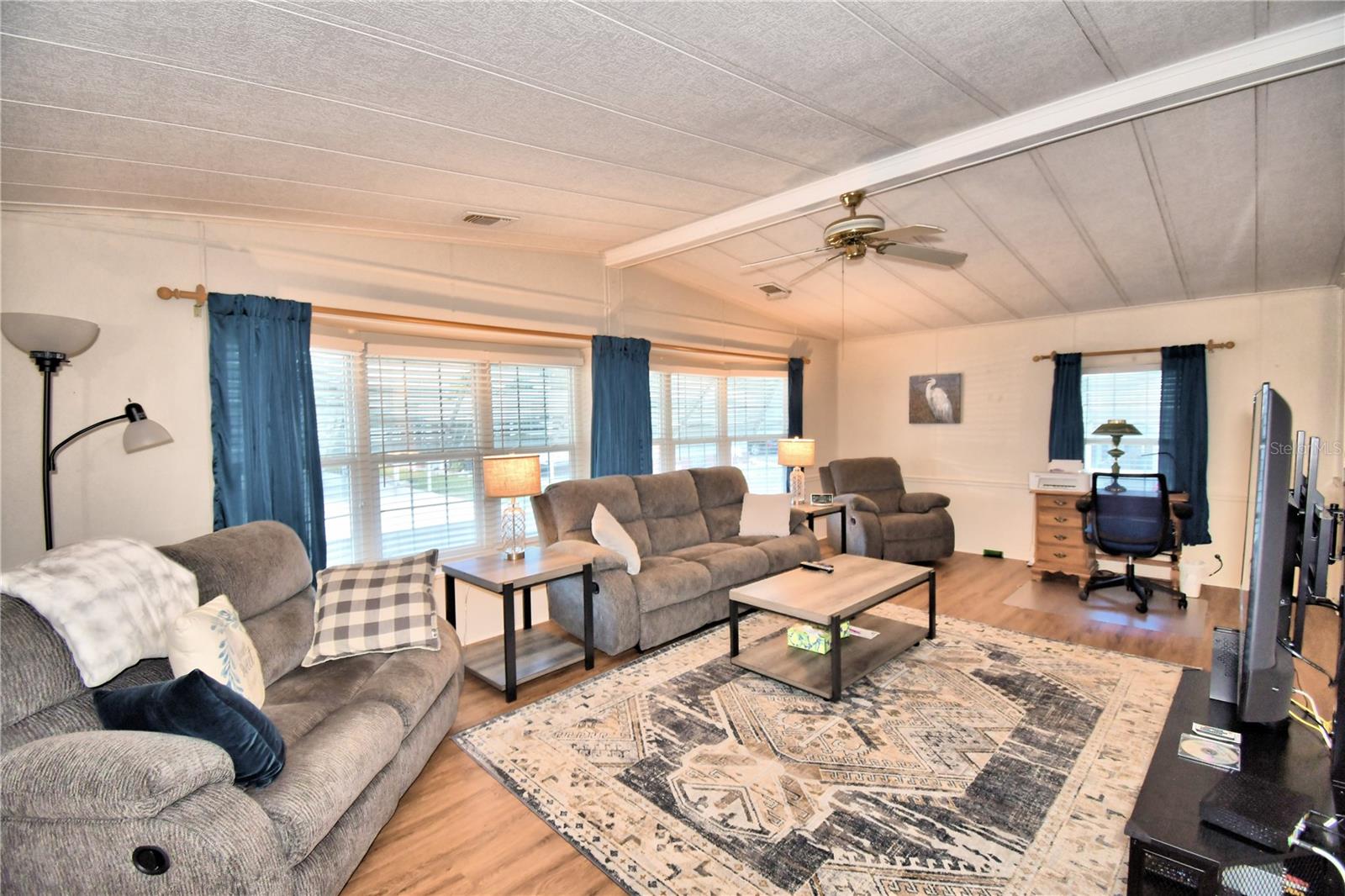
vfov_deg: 77.3
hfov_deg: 100.4
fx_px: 560
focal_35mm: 15
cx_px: 672
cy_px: 448
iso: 360
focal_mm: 10
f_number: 4.5
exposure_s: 1/30
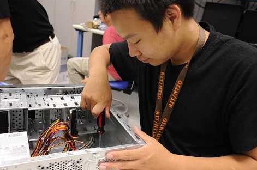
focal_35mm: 34
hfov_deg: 55.9
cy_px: 87
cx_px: 128
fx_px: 242
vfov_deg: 38.7
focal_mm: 32
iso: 1600
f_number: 5.6
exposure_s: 1/50
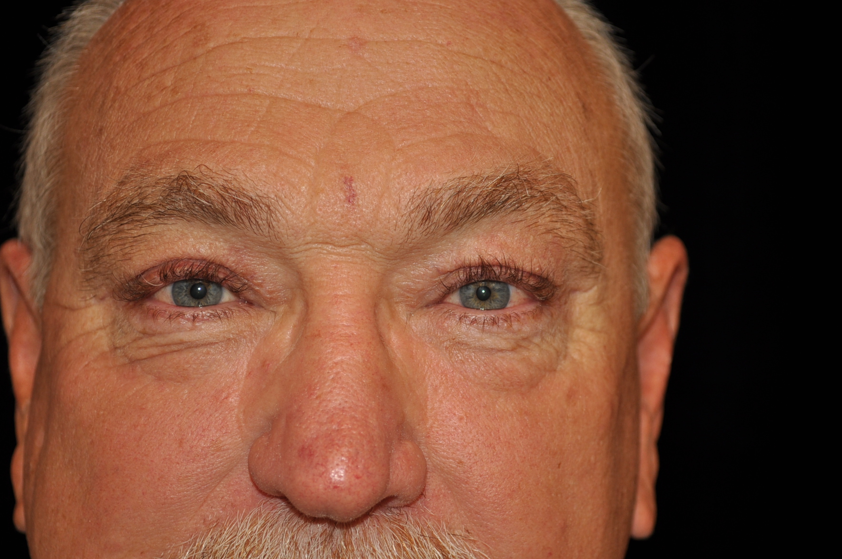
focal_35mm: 80
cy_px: 278
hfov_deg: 25.4
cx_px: 426
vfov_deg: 17.0
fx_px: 1869
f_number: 5.3
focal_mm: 44
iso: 200
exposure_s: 1/60
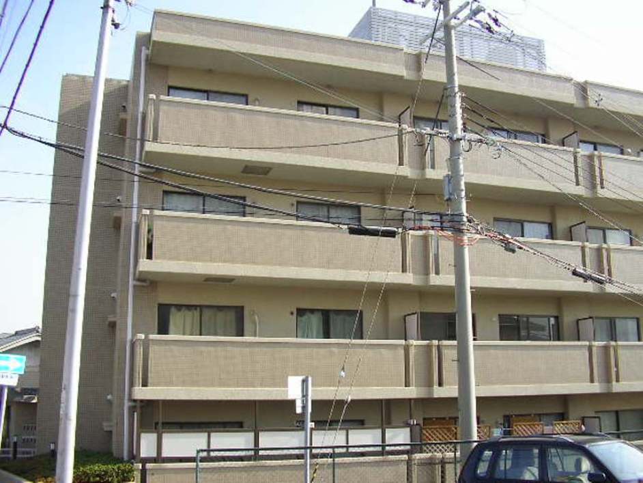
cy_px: 242
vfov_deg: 37.7
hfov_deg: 49.0
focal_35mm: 38
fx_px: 706
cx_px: 322
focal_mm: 5.8
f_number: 2.9
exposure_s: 1/435
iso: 71
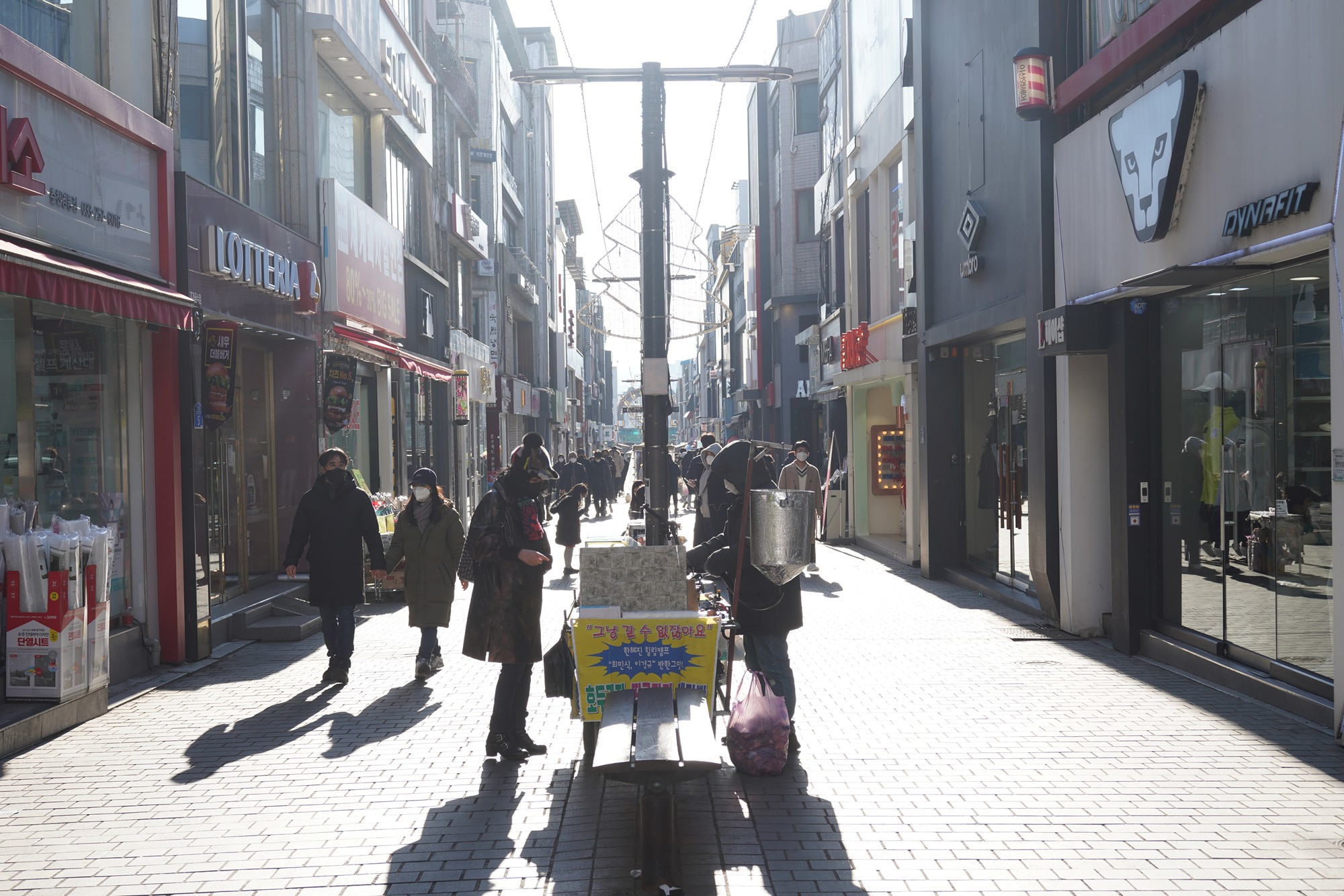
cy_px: 448
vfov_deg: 28.1
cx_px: 672
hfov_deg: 41.1
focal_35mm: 48
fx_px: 1792
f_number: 8
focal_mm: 48
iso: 100
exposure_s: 1/100
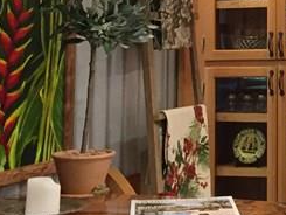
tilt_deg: +3.1
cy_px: -61
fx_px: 1000
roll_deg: -0.1
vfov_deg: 11.9
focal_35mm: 121
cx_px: 509
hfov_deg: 14.4
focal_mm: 4.15
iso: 125
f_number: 2.2
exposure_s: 1/30
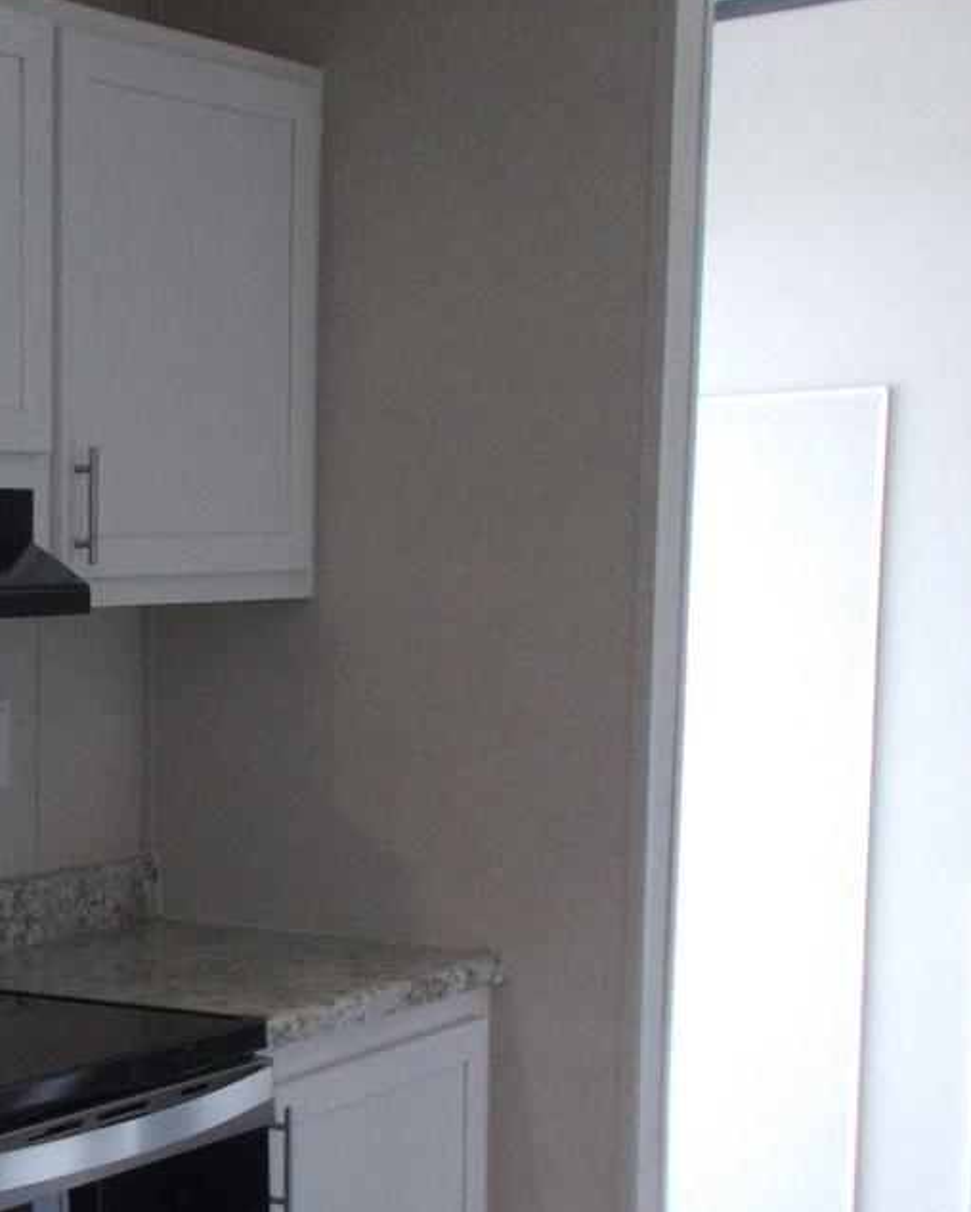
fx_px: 2297
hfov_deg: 22.0
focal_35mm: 64
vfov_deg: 29.2
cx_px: -201
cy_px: 883
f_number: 3.2
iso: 200
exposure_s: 1/25
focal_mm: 4.6
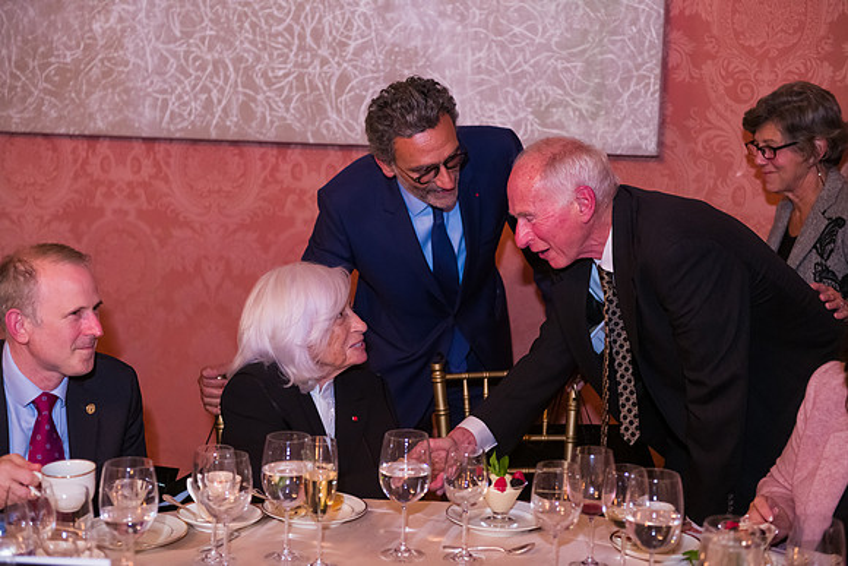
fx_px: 1414
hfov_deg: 33.4
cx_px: 424
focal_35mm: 60
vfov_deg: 22.6
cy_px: 283
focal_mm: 60
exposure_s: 1/100
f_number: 3.2
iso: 3200
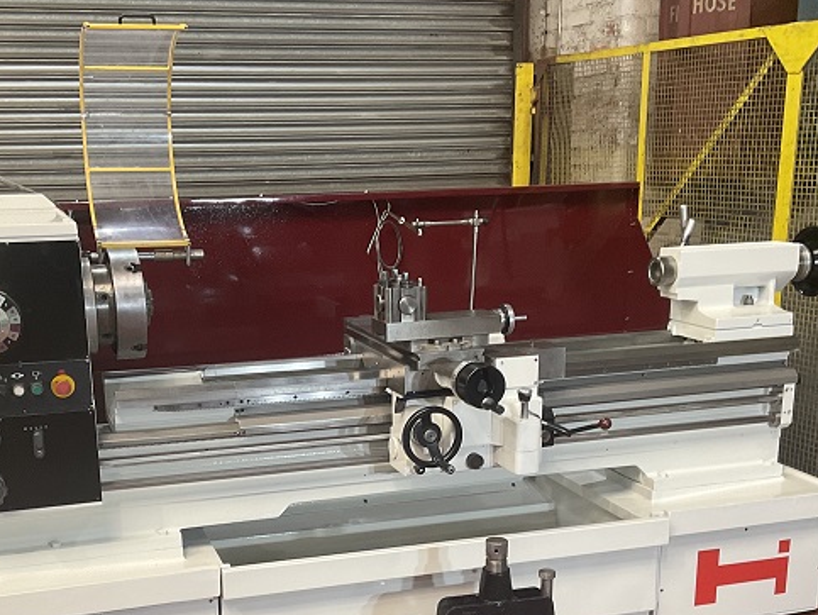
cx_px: 337
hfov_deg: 39.5
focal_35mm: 48
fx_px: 1135
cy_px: 463
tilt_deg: -15.1
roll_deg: +0.6
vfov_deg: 29.8
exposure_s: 1/50
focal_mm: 3
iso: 64
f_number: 1.8
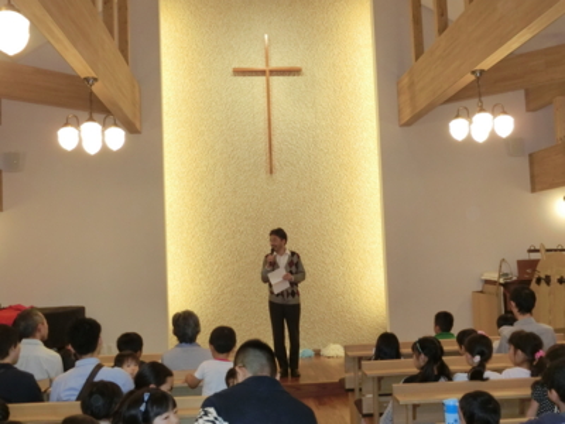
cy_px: 212
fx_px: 637
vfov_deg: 36.8
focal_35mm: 39
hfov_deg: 47.9
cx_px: 282
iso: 500
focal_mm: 6.9
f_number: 4.1
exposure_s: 1/100
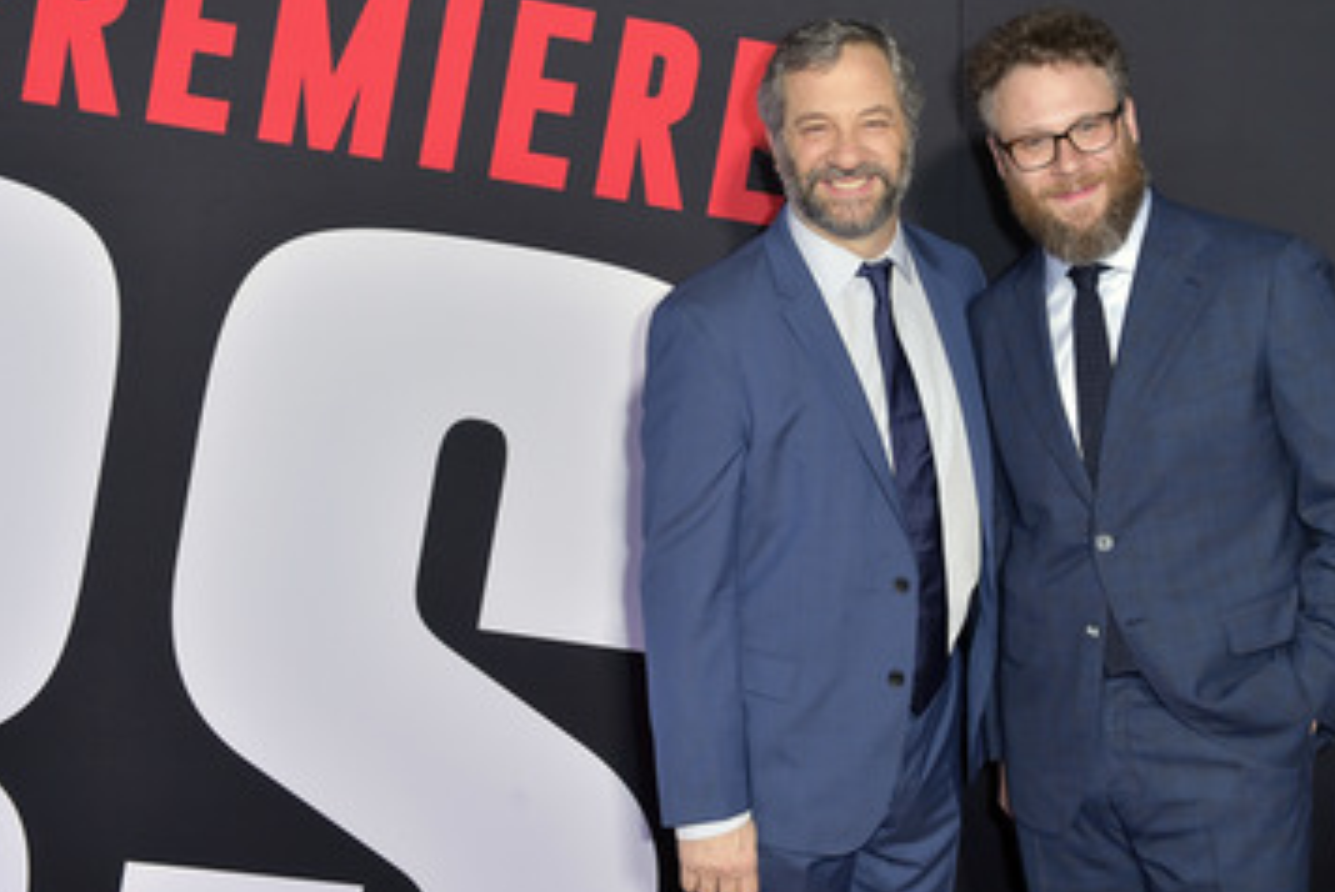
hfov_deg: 41.1
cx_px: 720
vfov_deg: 28.1
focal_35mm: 48
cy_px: 401
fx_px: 1781
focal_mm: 38
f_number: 6.3
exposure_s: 1/250
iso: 320
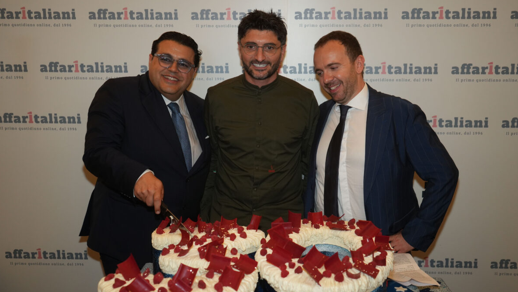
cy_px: 165
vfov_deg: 32.0
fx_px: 508
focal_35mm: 37
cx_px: 259
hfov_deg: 54.0
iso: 1600
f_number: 4
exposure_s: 1/40
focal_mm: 35
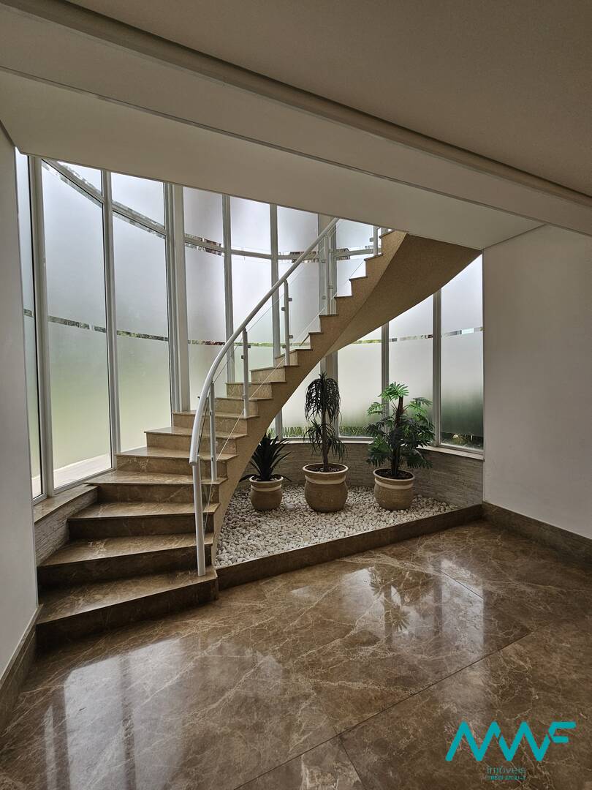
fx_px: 296
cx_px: 296
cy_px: 395
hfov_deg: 89.9
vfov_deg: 106.2
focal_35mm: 13
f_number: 2.2
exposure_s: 1/239
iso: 50
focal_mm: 2.2
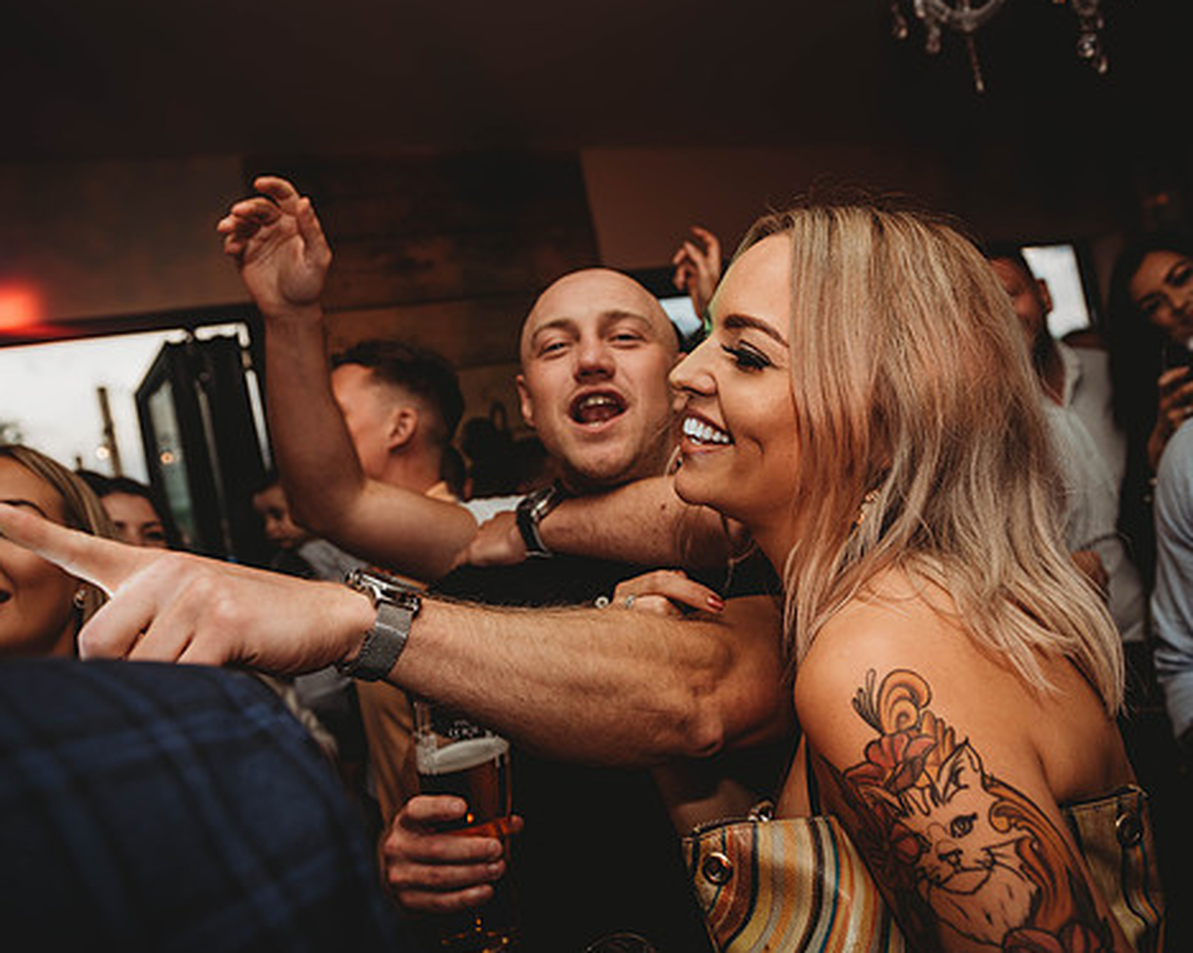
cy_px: 461
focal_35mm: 28
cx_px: 611
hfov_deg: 62.2
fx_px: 988
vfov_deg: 51.5
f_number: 4
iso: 180
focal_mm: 24
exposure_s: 1/80
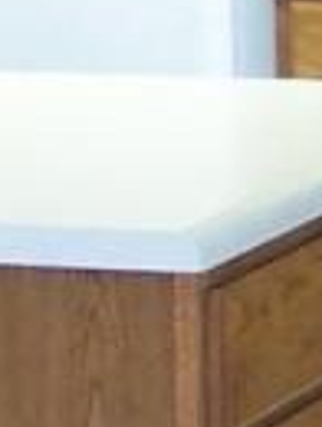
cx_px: 194
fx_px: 3993
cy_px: 59
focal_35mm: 323
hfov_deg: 4.6
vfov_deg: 6.1
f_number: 2.8
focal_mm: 8
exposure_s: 1/20
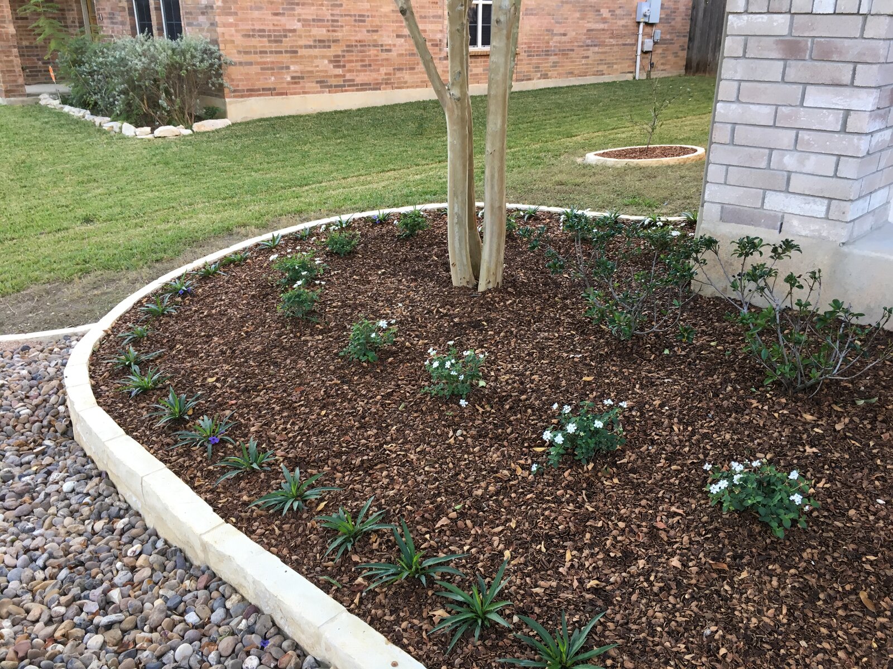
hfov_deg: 61.7
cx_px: 446
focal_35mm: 29
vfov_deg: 48.2
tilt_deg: -21.3
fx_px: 748
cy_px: 334
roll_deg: -1.6
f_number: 2.2
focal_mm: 4.15
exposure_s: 1/40
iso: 25
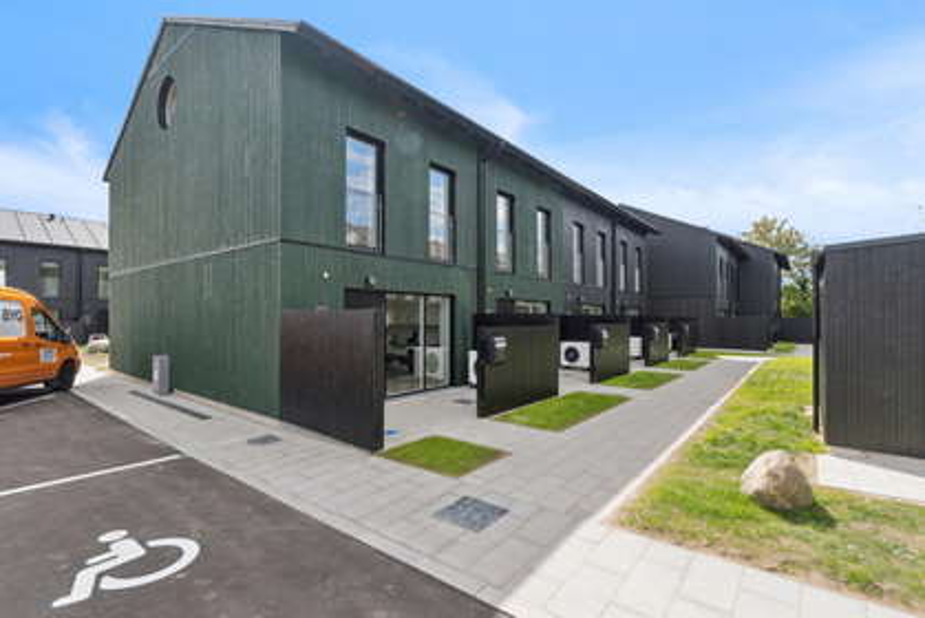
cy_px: 309
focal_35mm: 17
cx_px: 462
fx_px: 444
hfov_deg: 92.4
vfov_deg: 69.7
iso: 200
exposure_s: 1/40
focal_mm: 11.5
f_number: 8
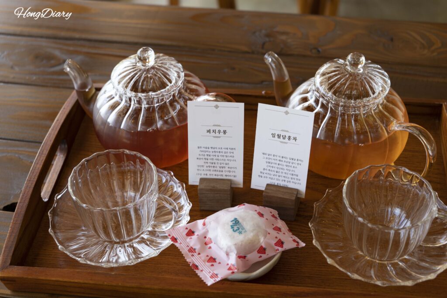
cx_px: 224
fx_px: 745
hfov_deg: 33.4
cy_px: 149
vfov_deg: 22.6
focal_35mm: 60
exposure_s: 1/160
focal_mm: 60
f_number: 5.6
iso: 400
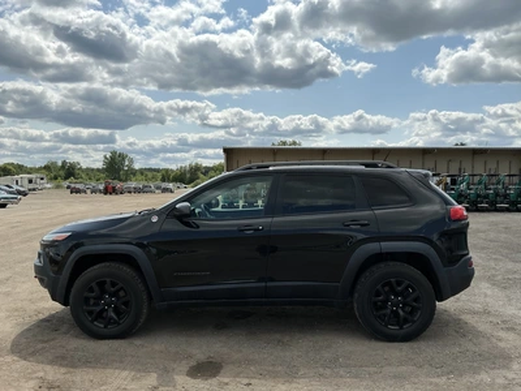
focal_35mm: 28
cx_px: 260
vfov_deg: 49.7
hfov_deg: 63.4
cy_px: 196
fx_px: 421
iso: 25
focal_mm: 3
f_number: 1.8
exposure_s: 1/3125
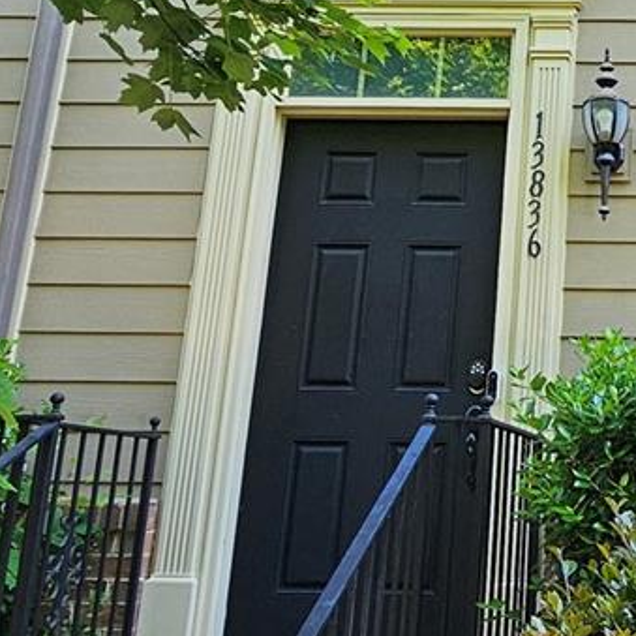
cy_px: 188
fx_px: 1081
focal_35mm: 52
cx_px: 732
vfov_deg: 32.4
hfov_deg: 29.0
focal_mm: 2.2
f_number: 2.2
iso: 50
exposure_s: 1/306
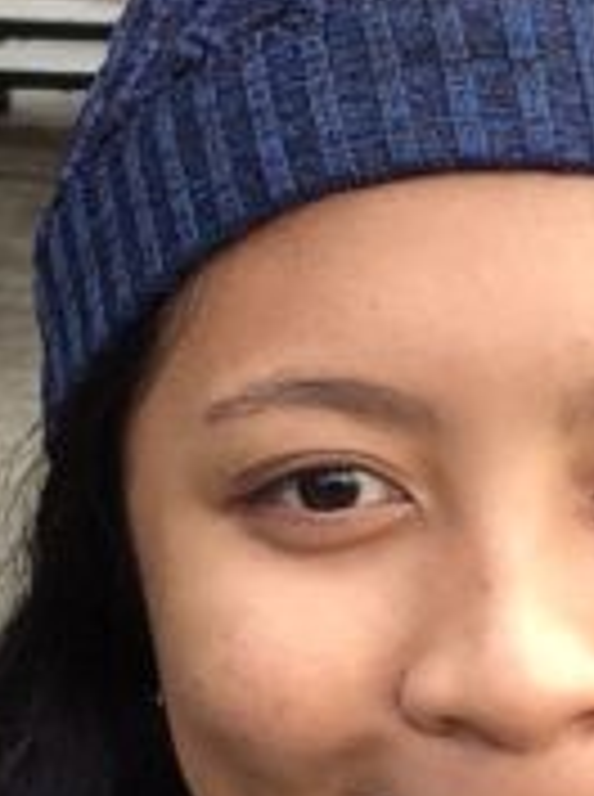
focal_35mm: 110
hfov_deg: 13.0
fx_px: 2526
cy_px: 605
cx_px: 729
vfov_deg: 17.8
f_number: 2.4
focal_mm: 2.15
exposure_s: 1/120
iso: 64
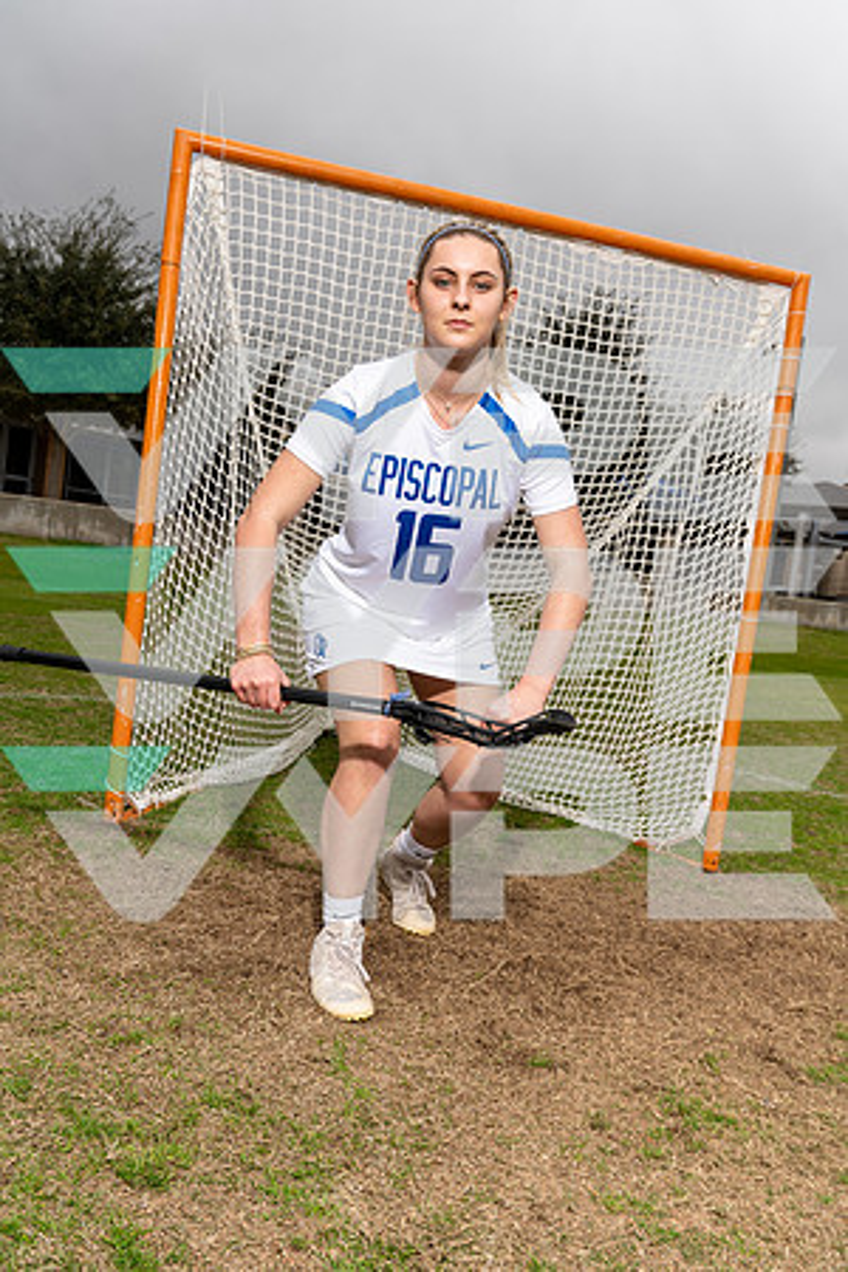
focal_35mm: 31
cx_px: 424
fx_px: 1095
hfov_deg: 42.3
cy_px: 636
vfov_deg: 60.3
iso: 200
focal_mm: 31
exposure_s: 1/250
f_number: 6.3
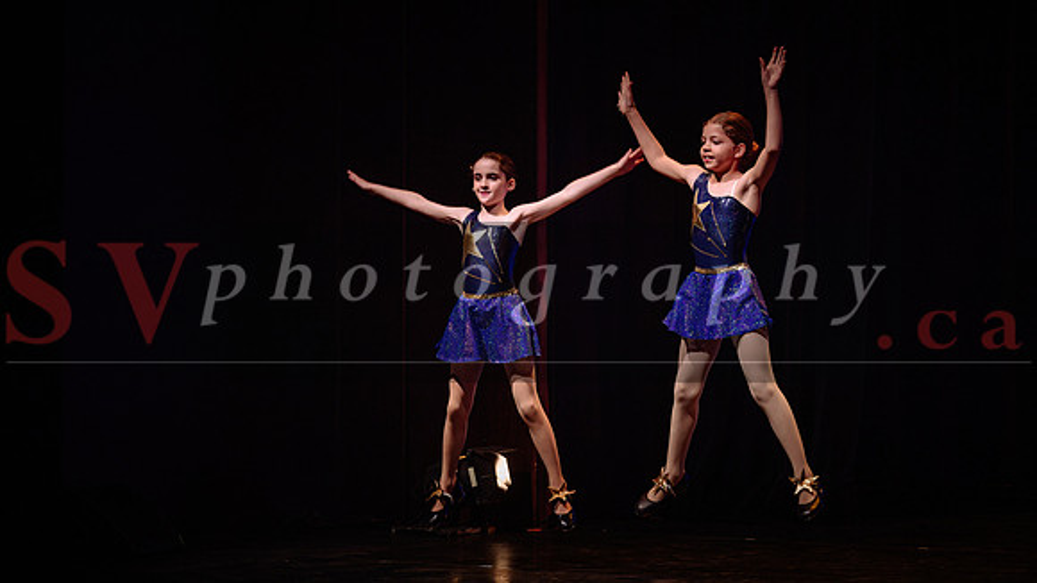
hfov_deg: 15.8
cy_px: 238
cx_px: 519
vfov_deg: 8.9
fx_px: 3744
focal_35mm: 136
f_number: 2.8
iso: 1600
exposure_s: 1/250
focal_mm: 130
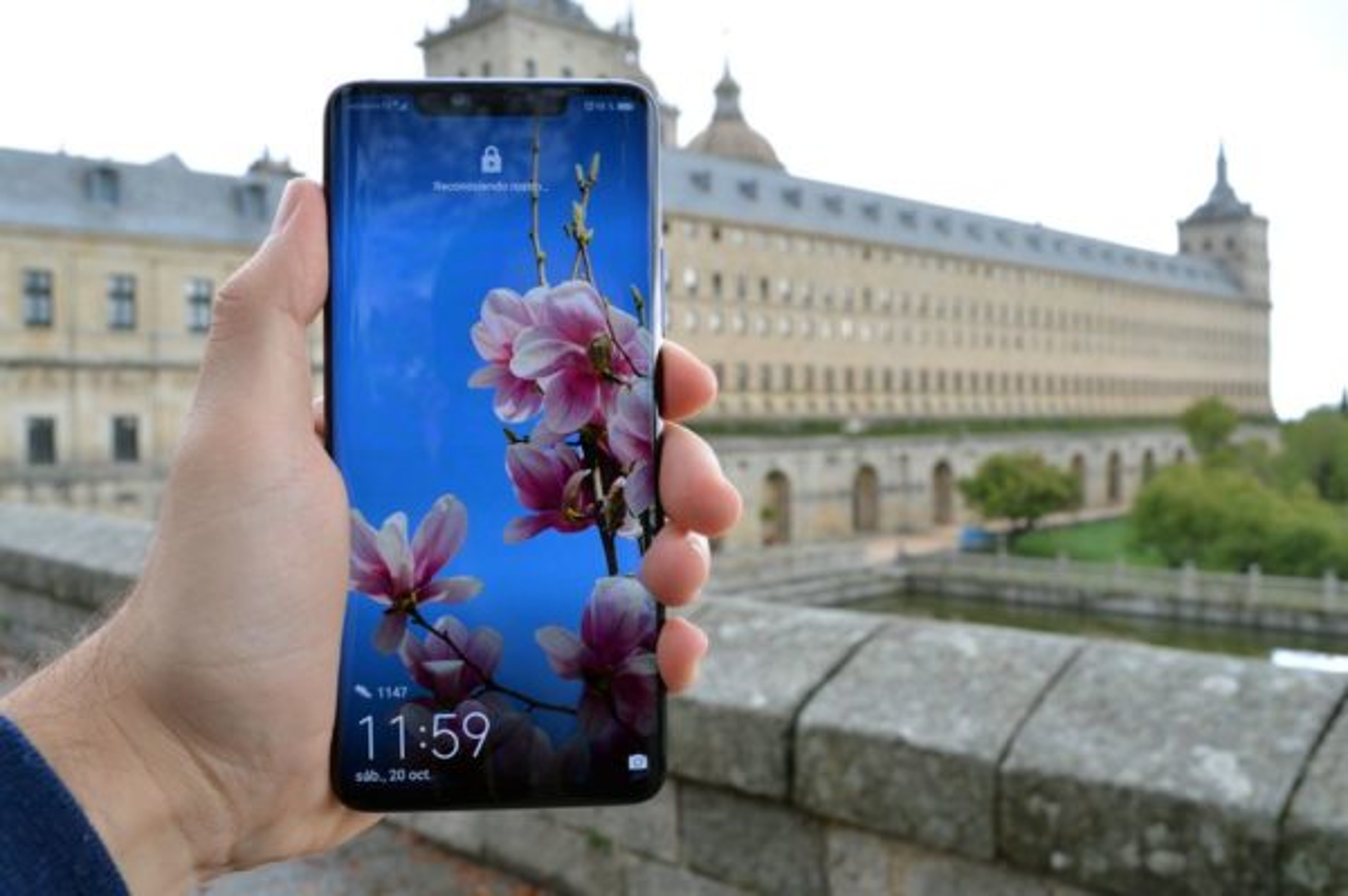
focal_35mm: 34
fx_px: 1291
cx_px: 674
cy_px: 448
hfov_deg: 55.1
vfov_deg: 38.3
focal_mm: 23
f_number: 10
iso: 400
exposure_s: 1/100
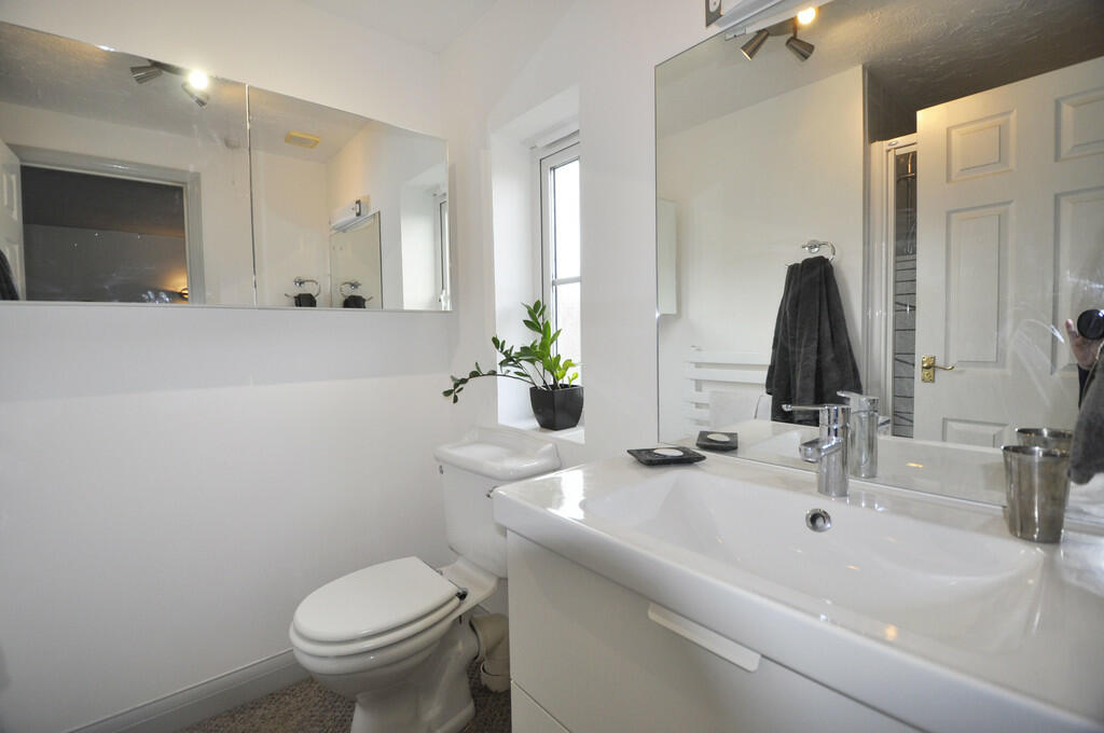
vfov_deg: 77.2
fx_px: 459
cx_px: 552
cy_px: 366
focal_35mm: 15
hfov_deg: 100.5
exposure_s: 1/200
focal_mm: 10
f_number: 3.5
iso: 400
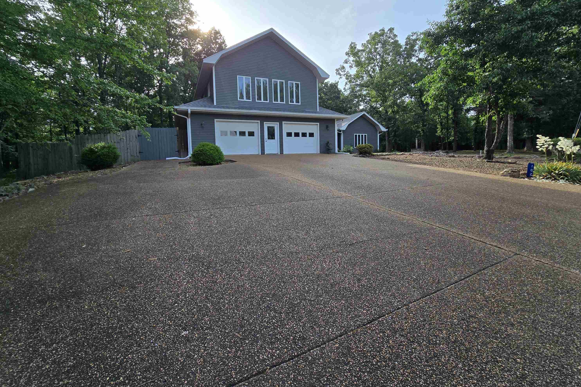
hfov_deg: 104.2
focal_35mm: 14
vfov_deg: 81.0
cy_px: 177
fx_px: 226
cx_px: 285
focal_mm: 2.2
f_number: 2.2
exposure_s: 1/1090
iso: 50
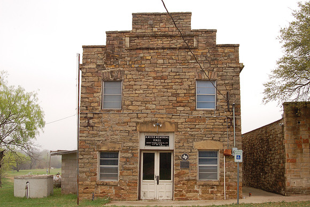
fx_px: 361
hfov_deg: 46.4
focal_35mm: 42
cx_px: 155
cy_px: 104
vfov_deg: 31.9
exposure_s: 1/160
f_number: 18
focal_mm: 28
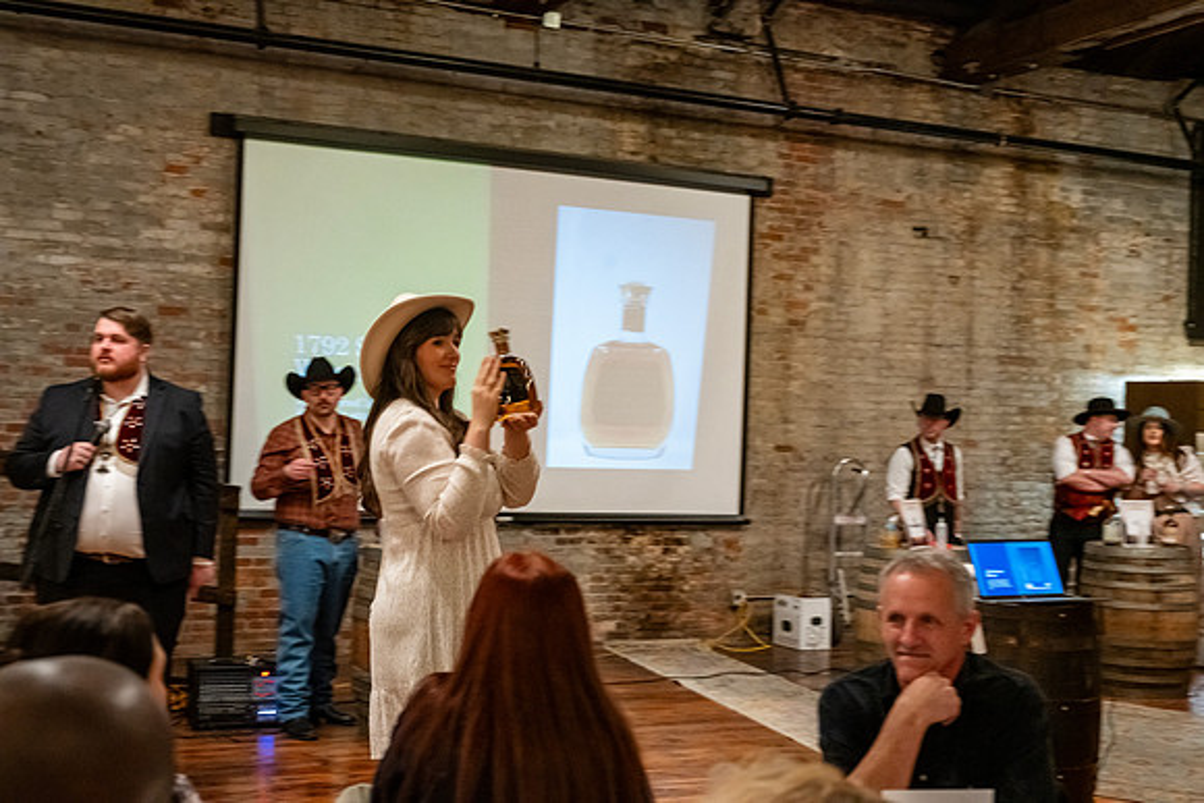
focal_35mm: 44
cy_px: 402
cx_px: 602
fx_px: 1472
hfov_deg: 44.5
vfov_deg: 30.5
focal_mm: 44
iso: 6400
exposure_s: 1/40
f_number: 6.3
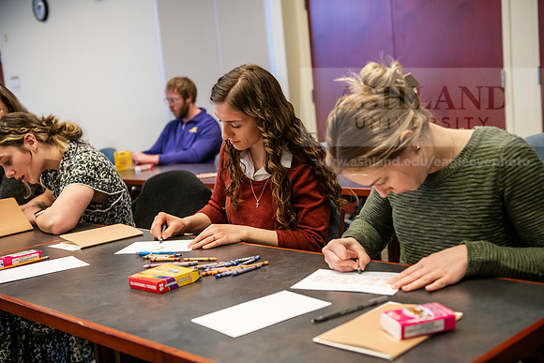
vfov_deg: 28.1
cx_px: 272
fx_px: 725
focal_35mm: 48
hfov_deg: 41.1
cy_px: 182
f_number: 3.2
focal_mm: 48
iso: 1600
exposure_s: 1/160
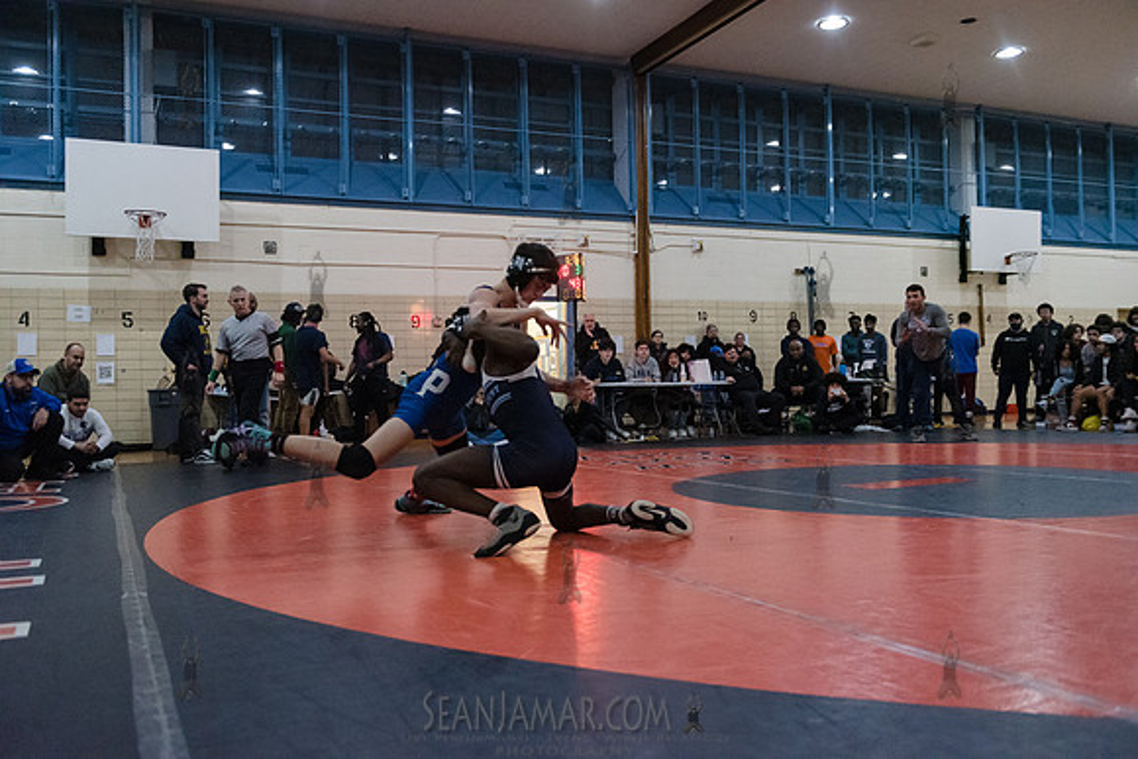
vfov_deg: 42.3
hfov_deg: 60.3
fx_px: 980
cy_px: 380
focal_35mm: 31
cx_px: 569
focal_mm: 31
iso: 8000
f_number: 3.2
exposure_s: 1/400
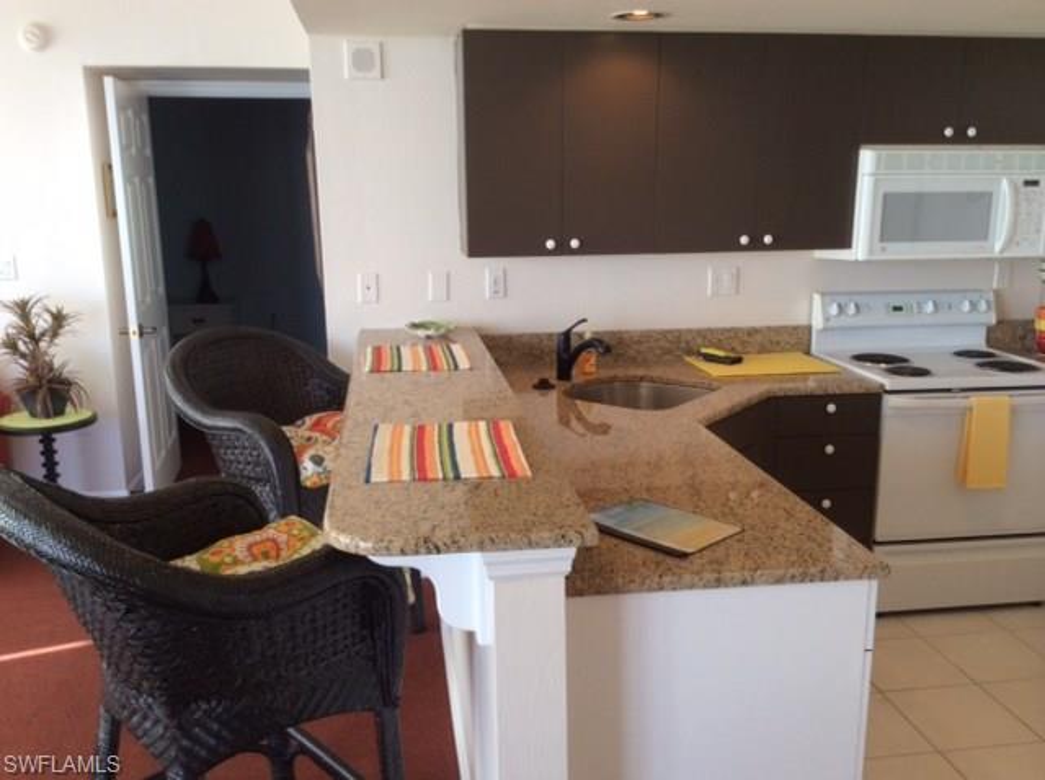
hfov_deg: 55.4
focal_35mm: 33
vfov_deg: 42.8
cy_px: 390
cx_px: 522
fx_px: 995
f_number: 2.4
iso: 40
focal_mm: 3.3
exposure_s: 1/40
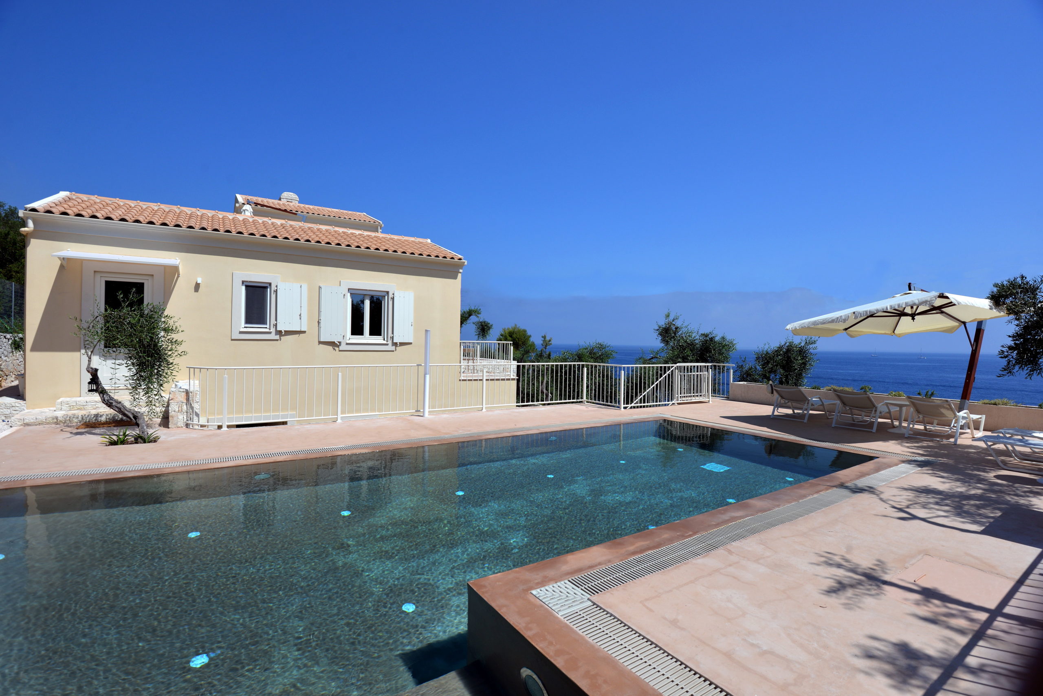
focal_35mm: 16
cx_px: 522
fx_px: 464
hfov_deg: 96.7
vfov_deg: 73.8
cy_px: 348
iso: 100
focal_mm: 16
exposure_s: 1/250
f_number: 8
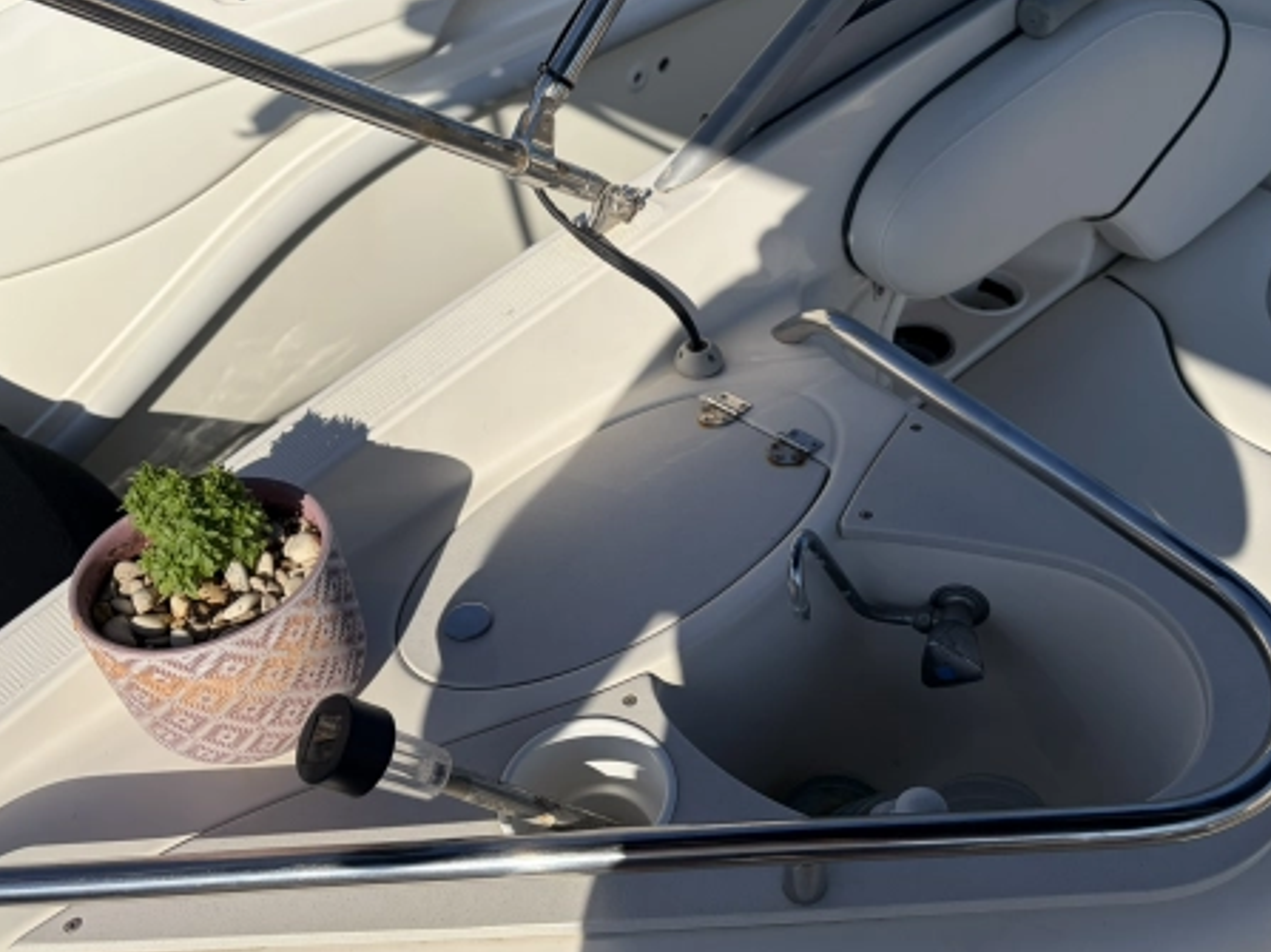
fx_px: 1175
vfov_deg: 44.1
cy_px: 527
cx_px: 680
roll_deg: +2.3
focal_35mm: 32
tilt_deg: -39.9
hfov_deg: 56.8
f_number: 1.6
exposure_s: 1/6993
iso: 64
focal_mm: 5.96
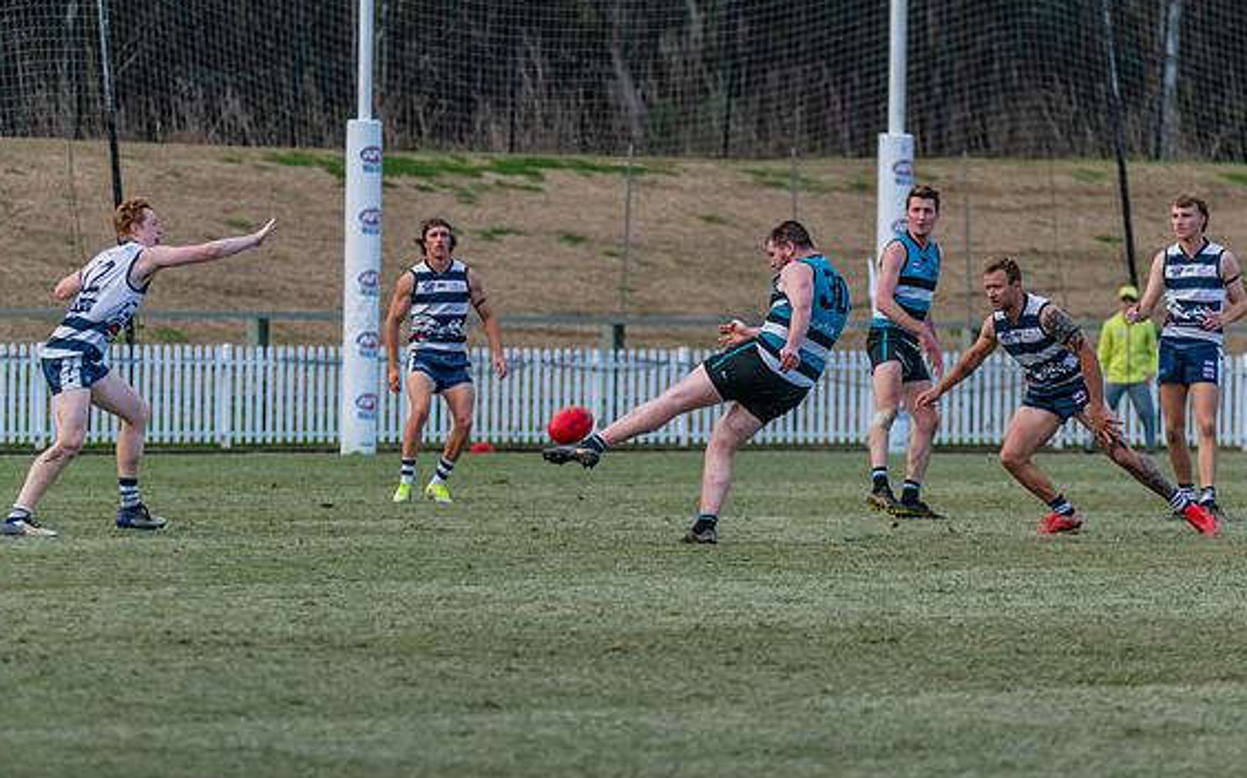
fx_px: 11007
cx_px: 672
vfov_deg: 4.0
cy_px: 344
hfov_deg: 6.5
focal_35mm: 324
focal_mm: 260
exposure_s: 1/2000
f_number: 5.6
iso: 1600
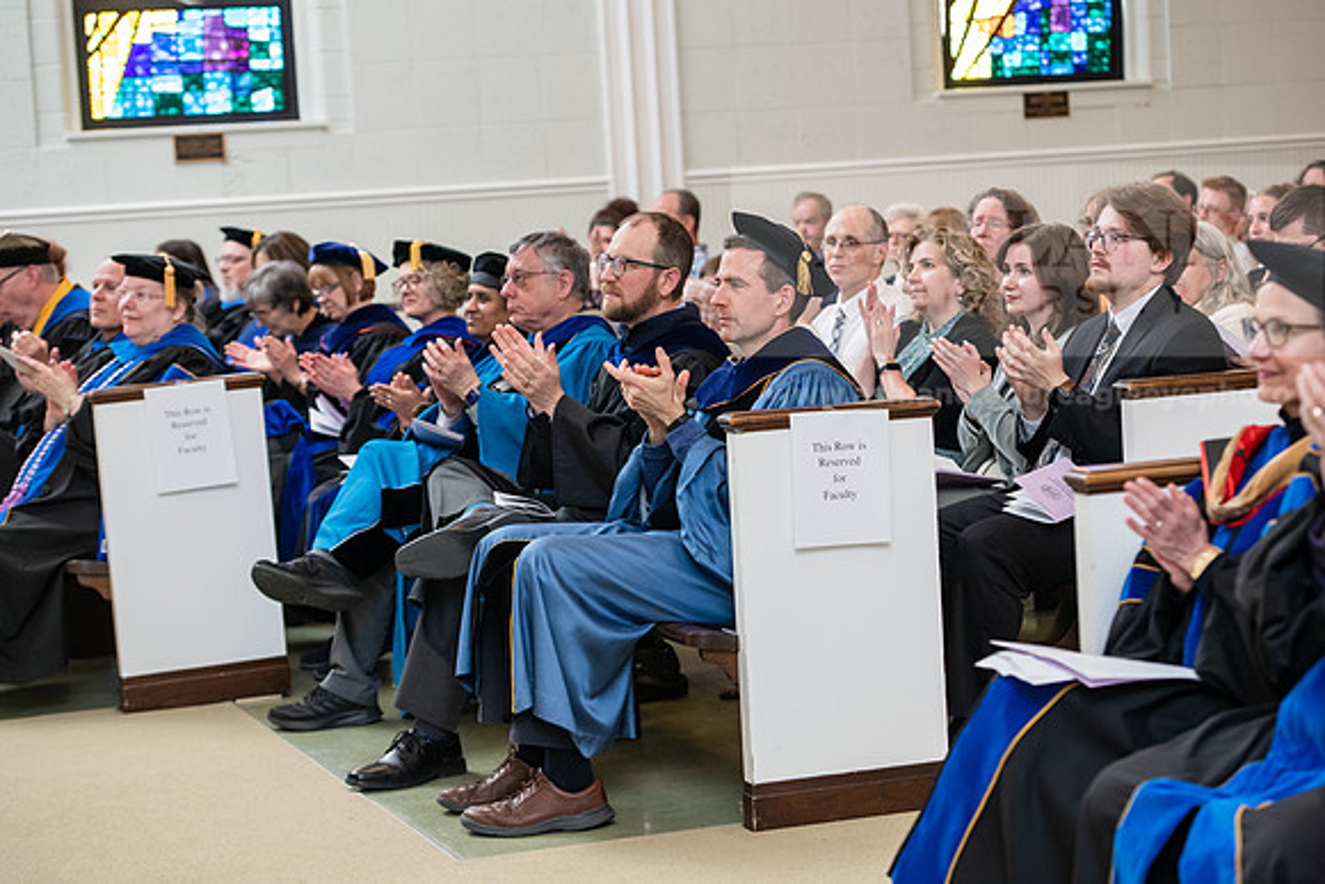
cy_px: 442
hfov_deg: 23.6
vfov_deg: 15.9
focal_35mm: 86
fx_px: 3166
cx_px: 662
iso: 1600
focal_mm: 86
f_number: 4
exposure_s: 1/200
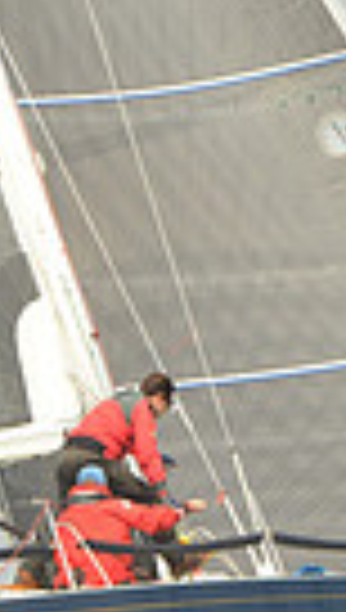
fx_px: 6524
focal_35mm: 402
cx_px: 189
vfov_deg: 5.4
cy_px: 452
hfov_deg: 3.0
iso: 320
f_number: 7.1
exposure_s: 1/1250
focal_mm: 90
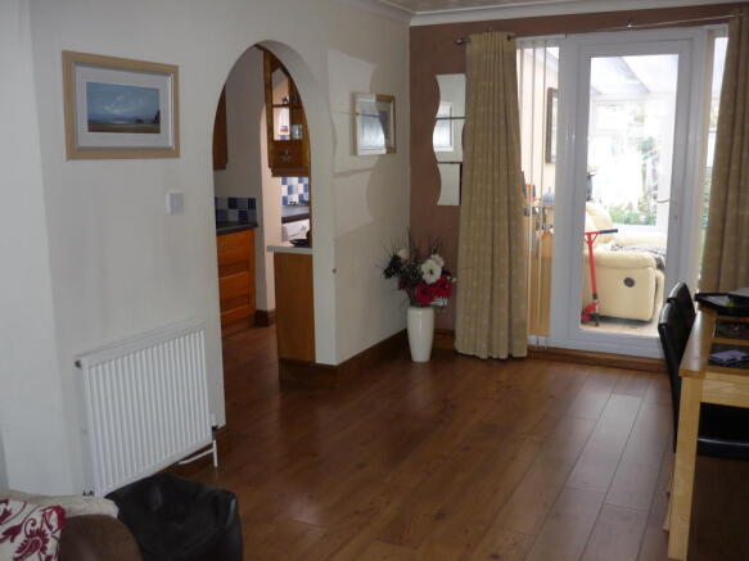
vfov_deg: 42.9
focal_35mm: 33
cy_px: 280
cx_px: 374
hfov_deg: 55.4
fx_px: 714
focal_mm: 5.5
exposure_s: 1/30
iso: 160
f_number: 2.8
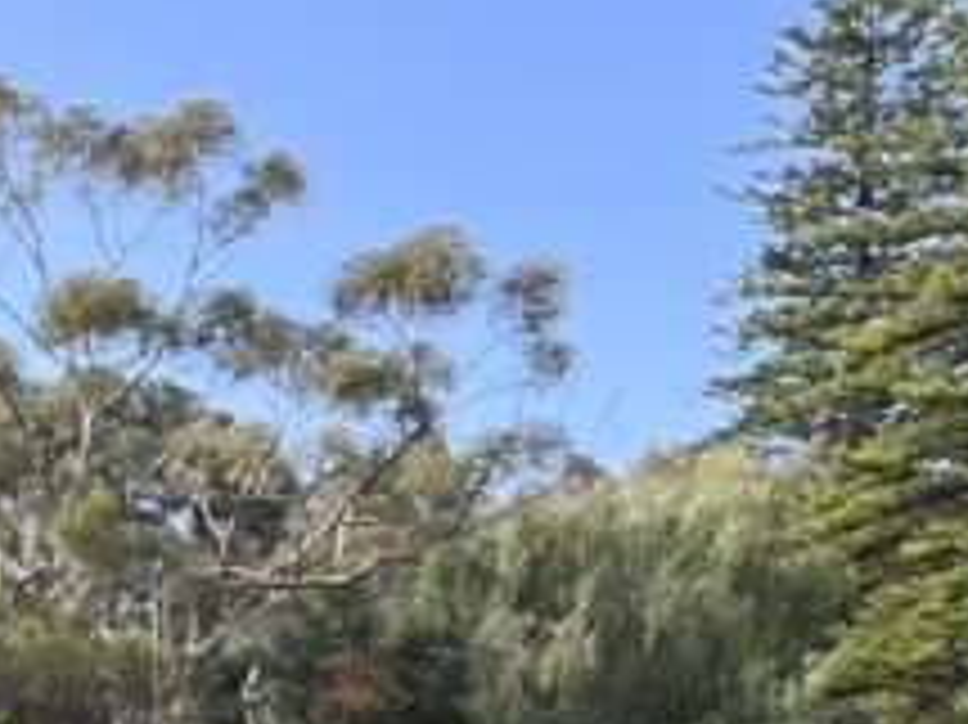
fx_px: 2599
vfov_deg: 14.4
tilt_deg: -6.0
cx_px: -702
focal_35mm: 93
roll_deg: -1.6
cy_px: 1214
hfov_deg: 17.6
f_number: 1.6
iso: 50
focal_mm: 5.1
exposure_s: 1/967
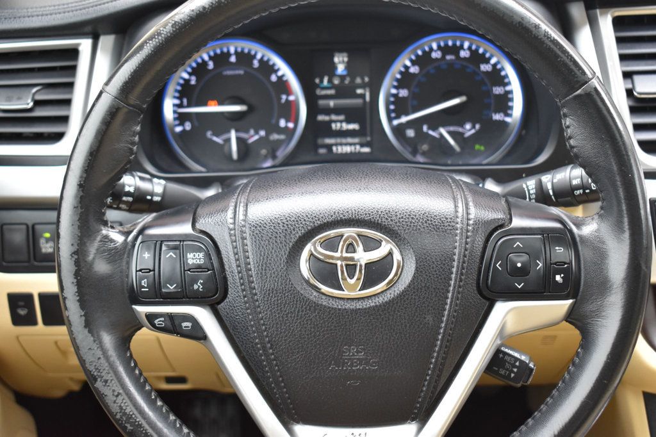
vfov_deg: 23.8
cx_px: 328
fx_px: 1038
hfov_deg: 35.1
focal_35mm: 57
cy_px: 218
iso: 1250
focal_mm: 38
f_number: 4.8
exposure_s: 1/125
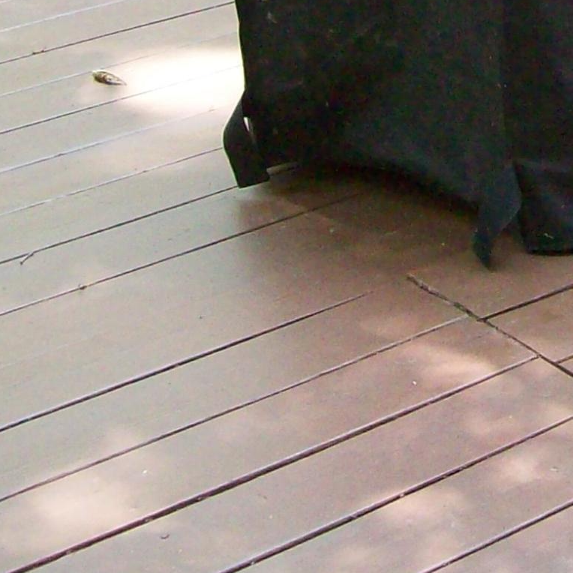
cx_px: 654
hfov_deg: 13.6
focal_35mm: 125
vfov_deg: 13.4
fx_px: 2341
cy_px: -209
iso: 200
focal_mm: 6
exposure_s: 1/151
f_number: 2.7
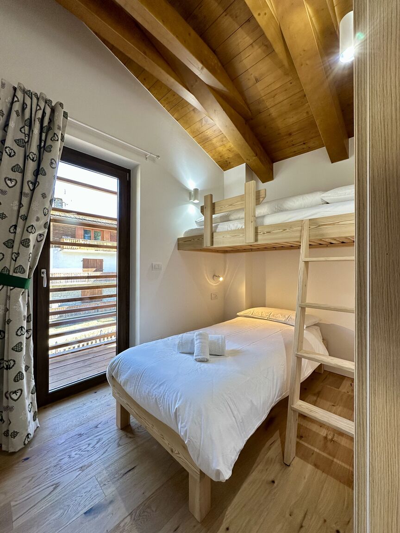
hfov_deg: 85.7
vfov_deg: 102.1
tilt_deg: +0.5
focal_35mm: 14
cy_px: 266
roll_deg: -0.9
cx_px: 200
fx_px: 216
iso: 125
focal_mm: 2.22
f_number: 2.2
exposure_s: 1/100
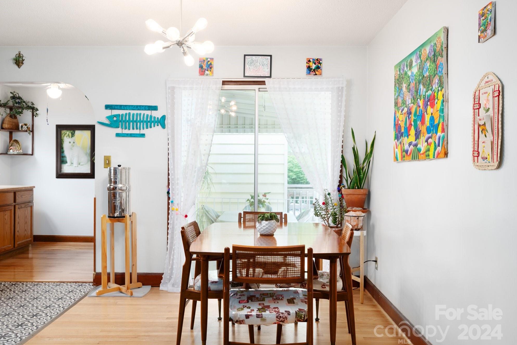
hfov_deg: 60.3
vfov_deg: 42.3
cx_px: 254
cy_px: 176
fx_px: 445
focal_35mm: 31
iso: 400
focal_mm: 30
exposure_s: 1/60
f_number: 8
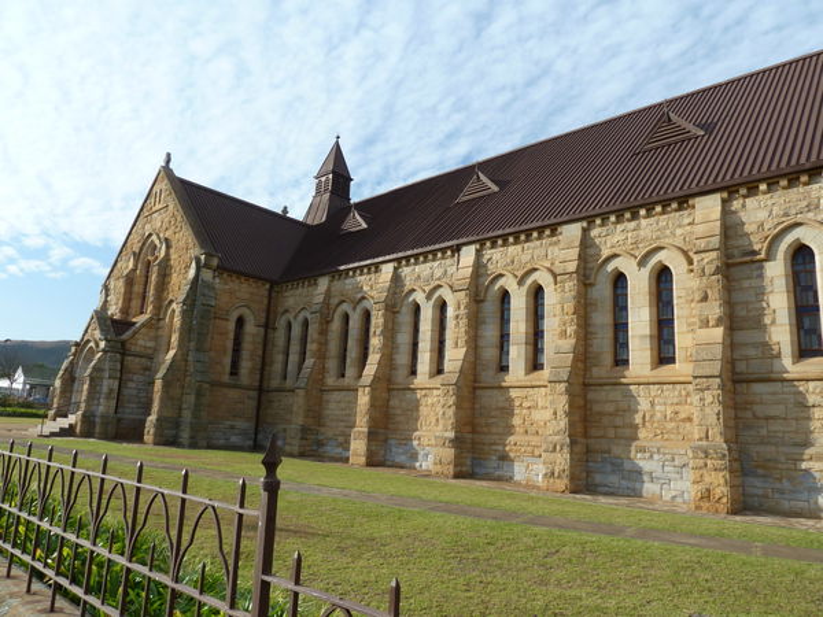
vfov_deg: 54.9
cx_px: 412
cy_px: 308
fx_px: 594
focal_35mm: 25
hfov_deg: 69.4
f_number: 4
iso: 80
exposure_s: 1/400
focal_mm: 4.1
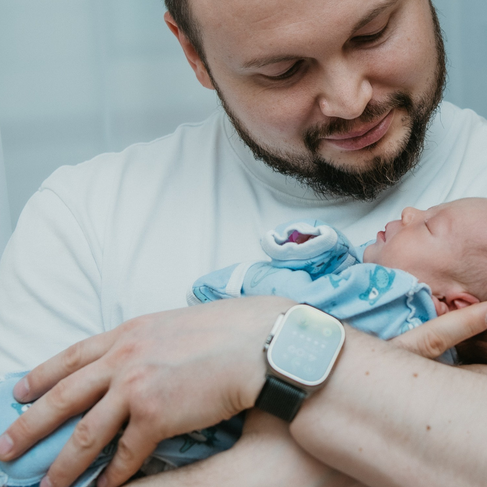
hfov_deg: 15.9
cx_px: 382
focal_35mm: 109
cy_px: 127
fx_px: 1735
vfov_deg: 15.9
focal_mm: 40
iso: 125
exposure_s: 1/160
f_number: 3.2
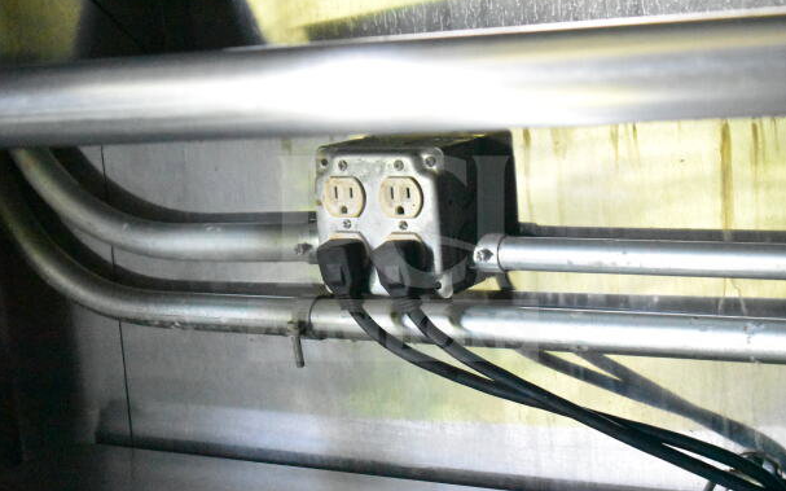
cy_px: 258
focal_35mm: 85
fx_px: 1810
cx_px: 392
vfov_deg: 15.4
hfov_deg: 24.5
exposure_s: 1/100
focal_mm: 55
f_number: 5.6
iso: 22800
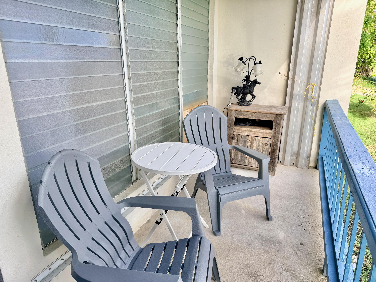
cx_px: 188
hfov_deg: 71.6
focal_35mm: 24
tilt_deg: -15.9
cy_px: 141
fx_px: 261
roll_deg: +0.7
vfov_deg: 56.8
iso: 80
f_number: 1.78
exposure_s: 1/742
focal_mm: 6.76
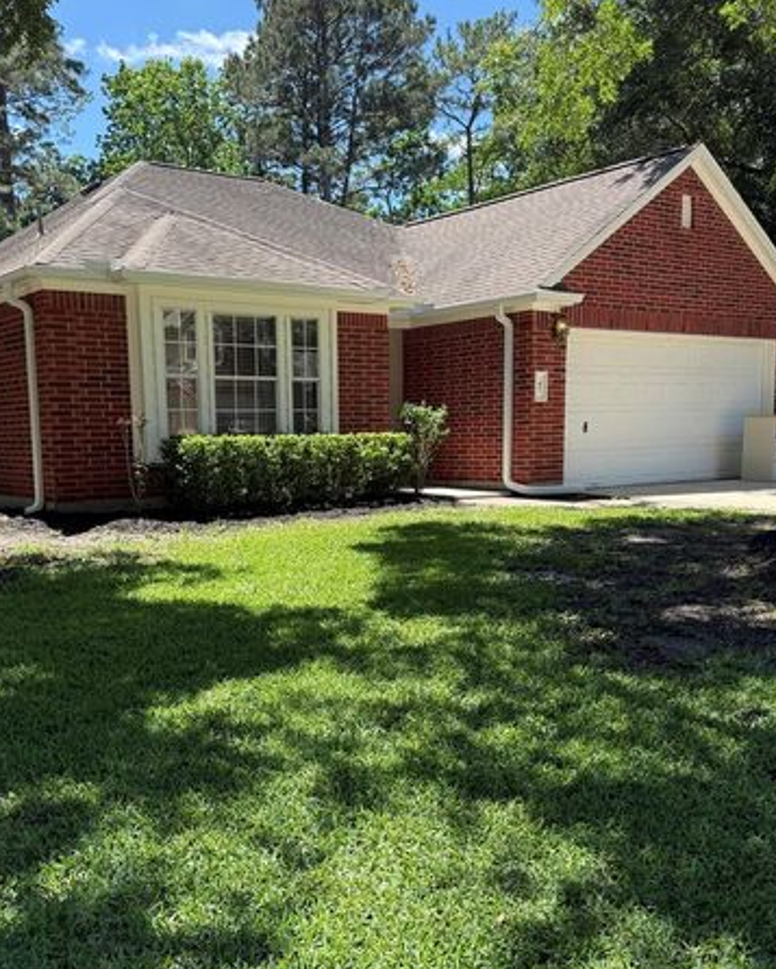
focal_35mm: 35
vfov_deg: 51.3
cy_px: 568
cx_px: 341
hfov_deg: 42.2
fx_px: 1004
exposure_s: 1/1770
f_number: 1.78
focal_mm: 6.76
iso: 100
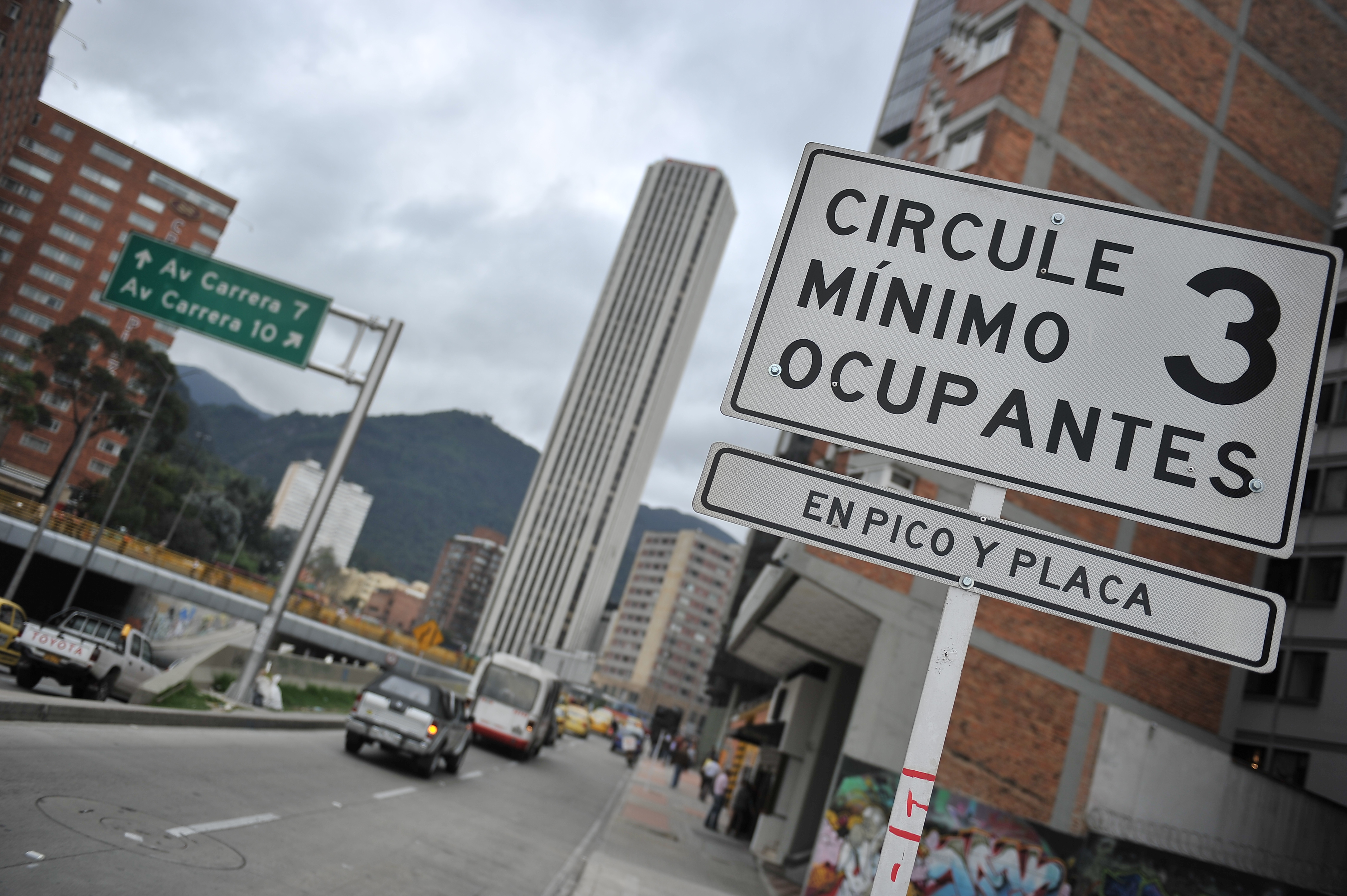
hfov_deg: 58.7
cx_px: 674
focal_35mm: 32
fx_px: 1197
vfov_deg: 41.1
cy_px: 448
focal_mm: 32
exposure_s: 1/1250
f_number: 2.8
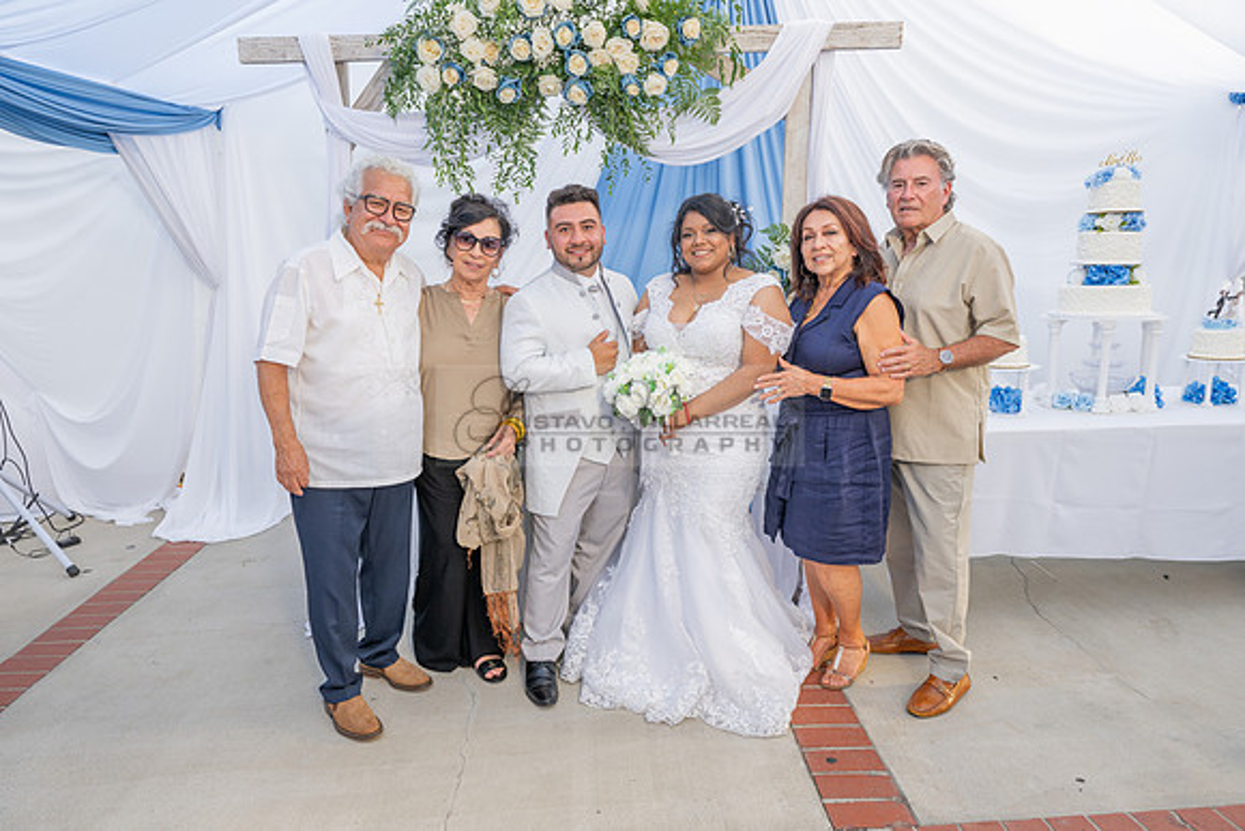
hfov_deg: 73.7
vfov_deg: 53.2
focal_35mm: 24
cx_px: 622
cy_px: 416
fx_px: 830
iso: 200
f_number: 5.6
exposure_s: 1/125
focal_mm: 24
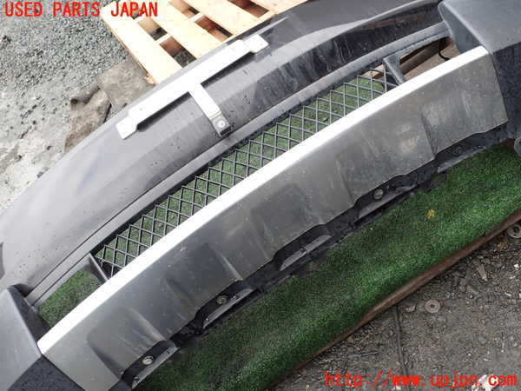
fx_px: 452
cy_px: 196
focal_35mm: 30
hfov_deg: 60.0
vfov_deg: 46.8
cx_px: 260
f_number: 3.2
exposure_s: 1/250
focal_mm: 5.4
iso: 100
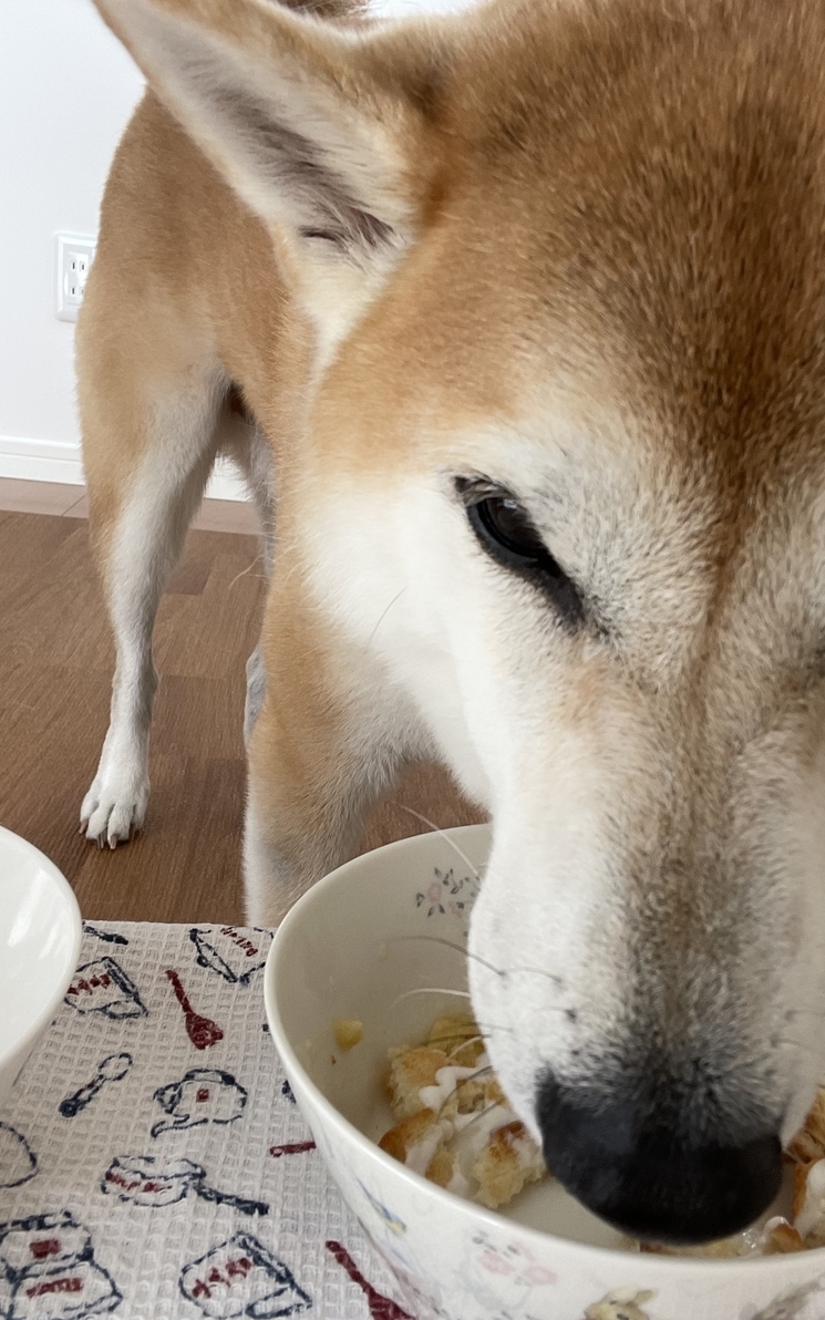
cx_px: 472
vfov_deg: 59.7
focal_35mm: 32
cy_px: 660
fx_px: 1151
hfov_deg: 39.3
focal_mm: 2.71
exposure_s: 1/121
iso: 50
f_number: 2.2
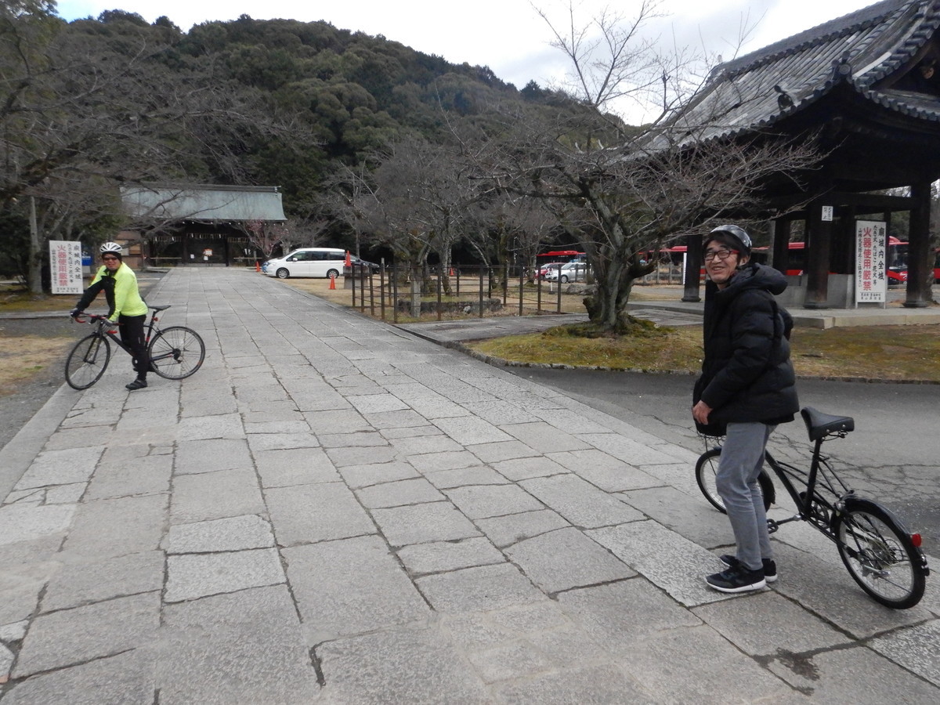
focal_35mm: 24
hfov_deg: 71.6
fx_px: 652
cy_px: 352
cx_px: 470
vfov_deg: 56.8
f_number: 8.2
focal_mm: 4.3
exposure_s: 1/500
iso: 800
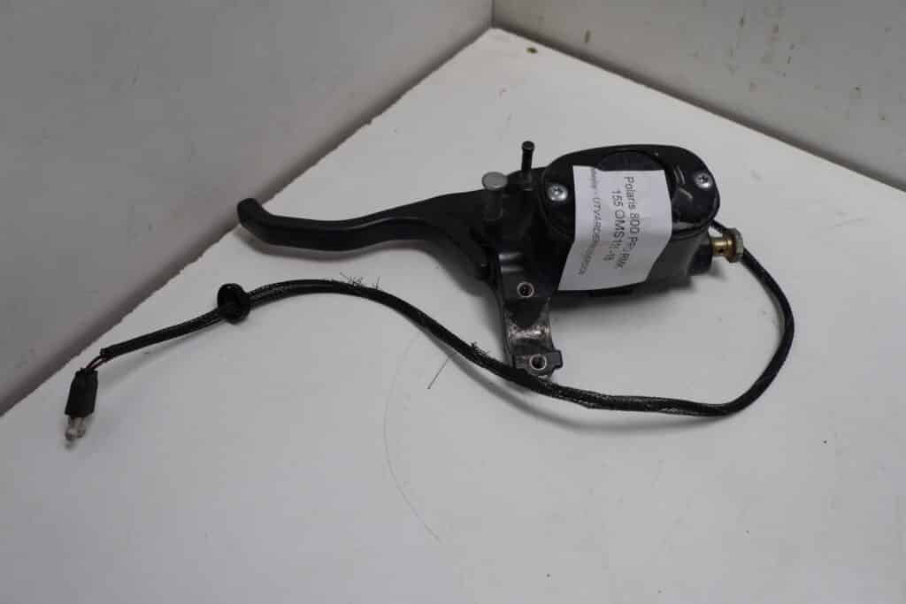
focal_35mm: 30
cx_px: 453
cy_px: 302
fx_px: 755
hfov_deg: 61.9
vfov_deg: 43.6
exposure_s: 1/60
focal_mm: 20
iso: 100
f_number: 4.5
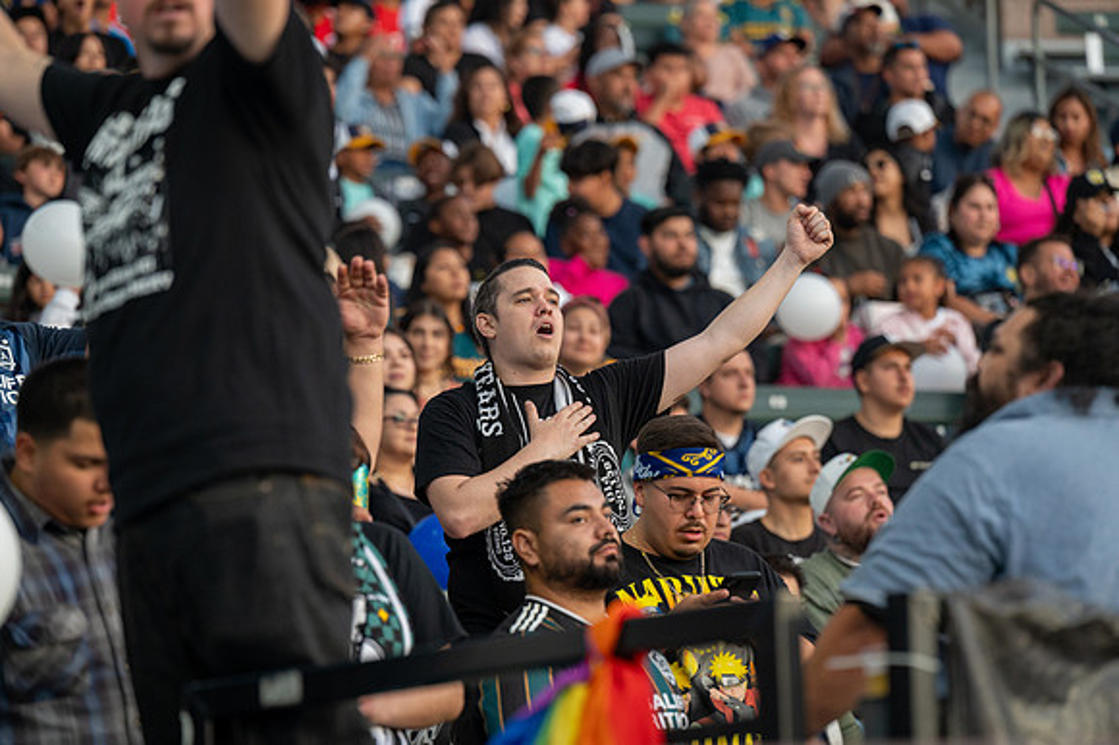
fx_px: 6213
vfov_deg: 6.9
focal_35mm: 200
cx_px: 560
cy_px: 372
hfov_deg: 10.3
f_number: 4
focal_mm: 200
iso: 3600
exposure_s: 1/400
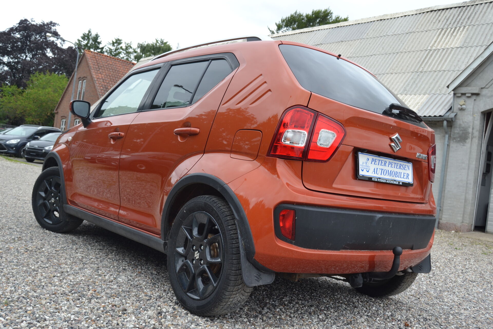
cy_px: 164
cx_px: 246
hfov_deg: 57.2
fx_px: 452
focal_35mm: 33
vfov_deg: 40.0
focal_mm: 22
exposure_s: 1/160
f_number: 6.3
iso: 100
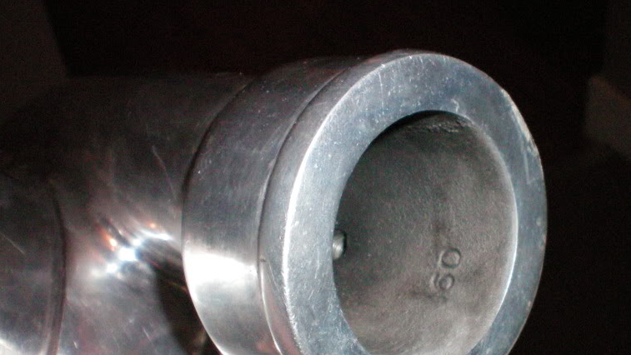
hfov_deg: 36.8
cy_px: 259
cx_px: 419
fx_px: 937
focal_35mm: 56
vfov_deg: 21.3
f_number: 4.6
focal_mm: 6.3
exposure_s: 1/60
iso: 400
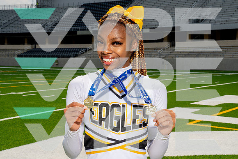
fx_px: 391
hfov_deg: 33.8
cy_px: 80
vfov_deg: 22.9
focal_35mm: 59
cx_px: 119
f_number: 13
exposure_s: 1/250
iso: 100
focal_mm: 58
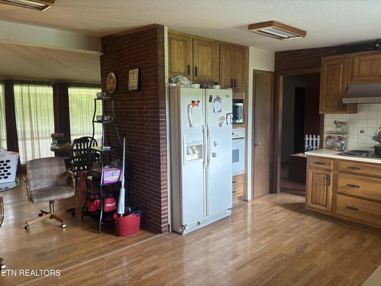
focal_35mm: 26
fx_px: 286
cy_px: 143
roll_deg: -0.2
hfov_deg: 67.3
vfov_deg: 53.1
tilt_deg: -5.8
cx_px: 190
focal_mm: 5.96
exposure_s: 1/60
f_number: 1.6
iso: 250
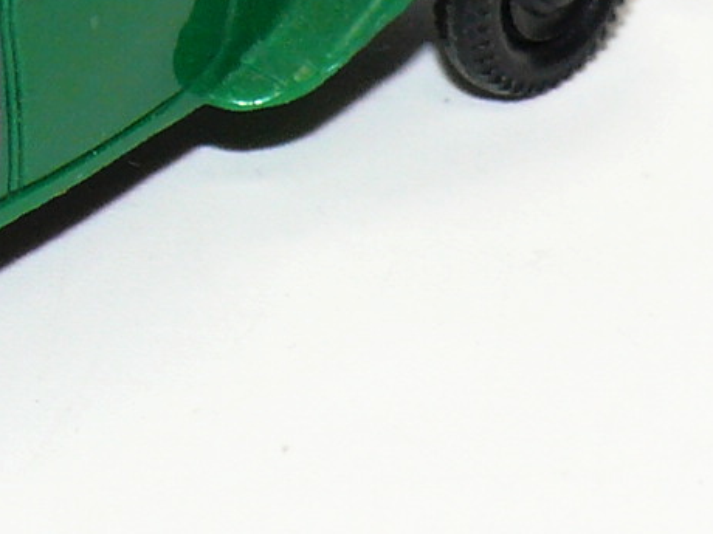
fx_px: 10237
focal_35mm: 497
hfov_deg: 4.0
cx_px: -101
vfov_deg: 3.0
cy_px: 26
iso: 100
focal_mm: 16.9
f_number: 4
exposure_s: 1/30
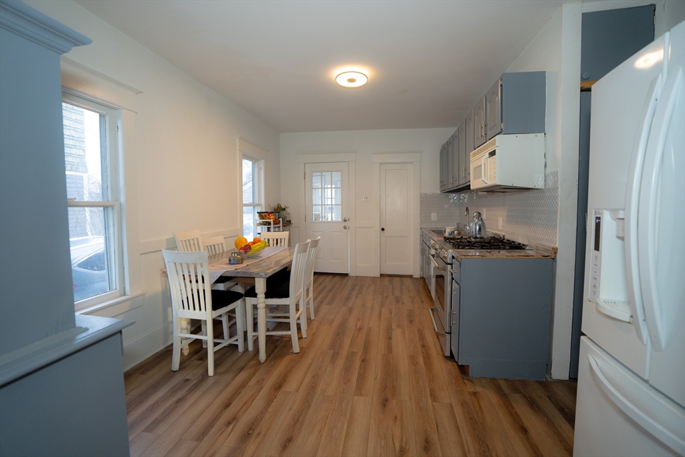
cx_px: 342
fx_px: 304
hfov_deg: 96.7
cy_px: 228
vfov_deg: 73.8
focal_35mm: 16
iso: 400
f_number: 2.8
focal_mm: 16
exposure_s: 1/125
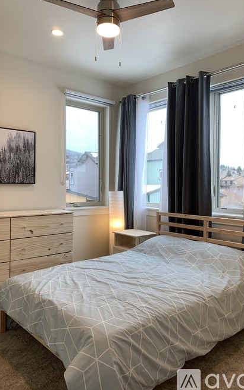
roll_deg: -0.9
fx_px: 298
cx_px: 124
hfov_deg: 44.5
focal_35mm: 28
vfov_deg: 66.5
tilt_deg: -0.7
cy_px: 195
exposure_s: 1/120
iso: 40
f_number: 1.8
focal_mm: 4.25
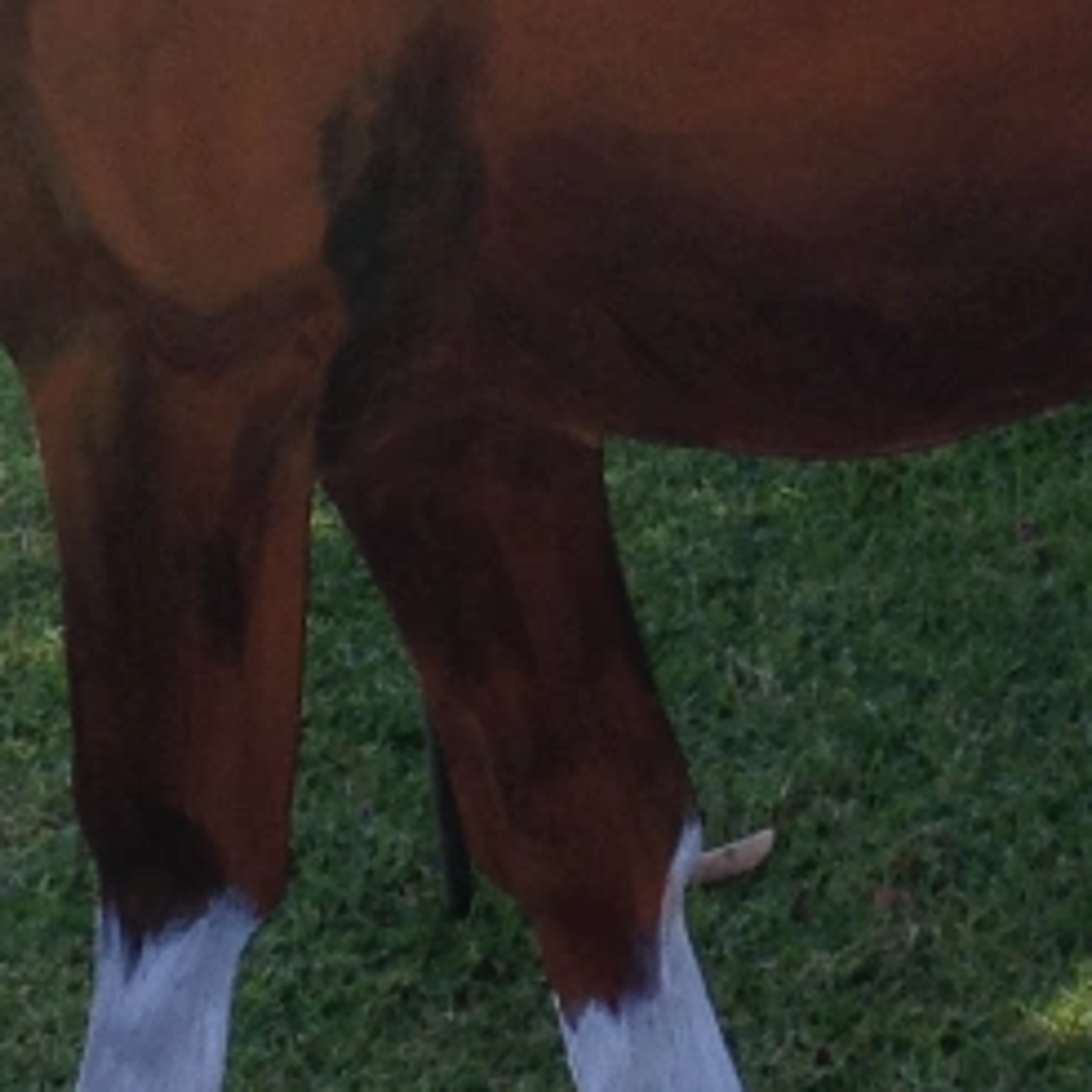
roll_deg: +1.0
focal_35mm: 171
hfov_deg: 10.2
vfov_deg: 10.2
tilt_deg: -11.7
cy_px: 31
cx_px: 639
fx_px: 6103
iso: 50
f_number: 2.4
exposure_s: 1/311
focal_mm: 4.12
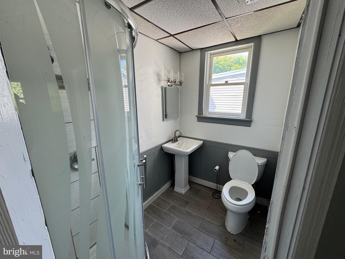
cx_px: 172
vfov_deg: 85.7
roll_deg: +0.2
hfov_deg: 102.1
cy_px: 130
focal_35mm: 14
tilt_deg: -13.0
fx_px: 140
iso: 100
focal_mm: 2.22
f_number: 2.2
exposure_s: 1/99
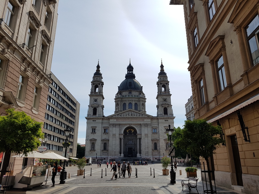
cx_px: 130
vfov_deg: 53.1
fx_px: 195
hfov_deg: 67.3
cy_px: 97
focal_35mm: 26
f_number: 1.7
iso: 50
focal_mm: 4.2
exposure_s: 1/4320
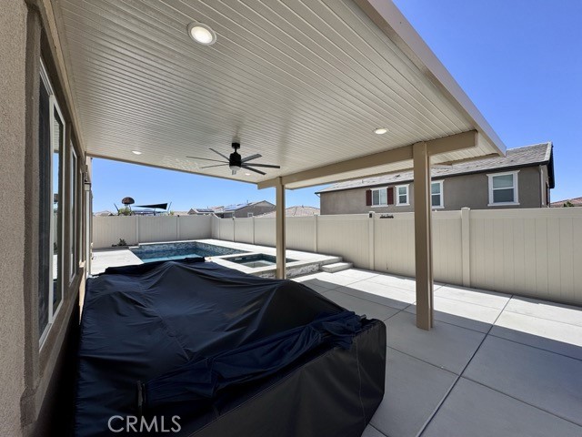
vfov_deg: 85.7
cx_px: 291
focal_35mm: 14
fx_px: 235
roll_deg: +0.4
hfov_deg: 102.1
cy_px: 218
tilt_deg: +0.4
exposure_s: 1/2208
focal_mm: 2.22
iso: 50
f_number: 2.2
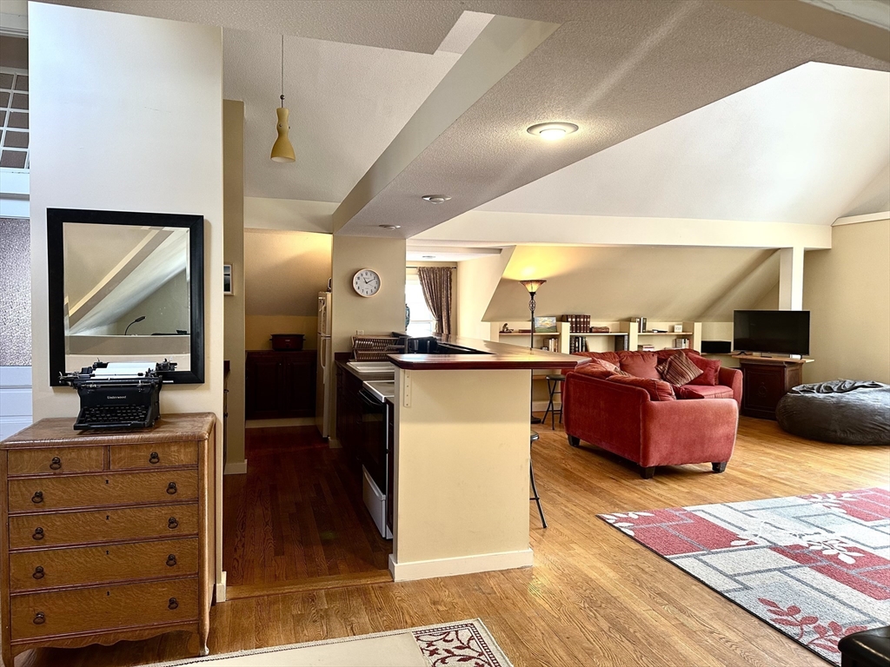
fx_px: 617
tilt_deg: -2.9
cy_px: 334
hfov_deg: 71.6
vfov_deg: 56.8
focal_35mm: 24
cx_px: 445
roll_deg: -0.7
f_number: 1.78
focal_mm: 6.86
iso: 160
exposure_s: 1/60
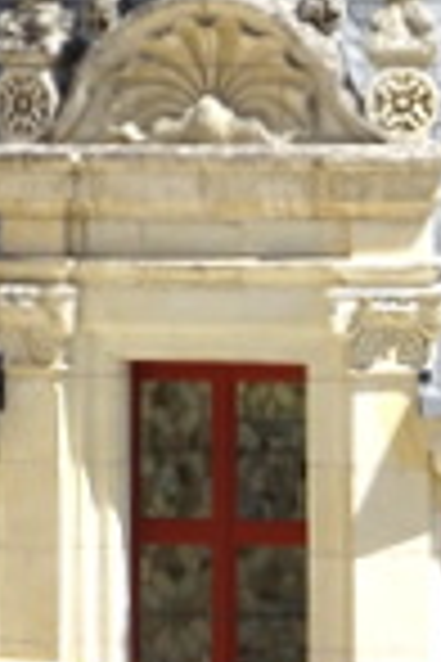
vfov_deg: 7.7
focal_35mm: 263
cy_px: -351
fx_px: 4832
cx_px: 500
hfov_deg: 5.2
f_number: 4.5
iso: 80
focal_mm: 9.87
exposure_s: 1/500
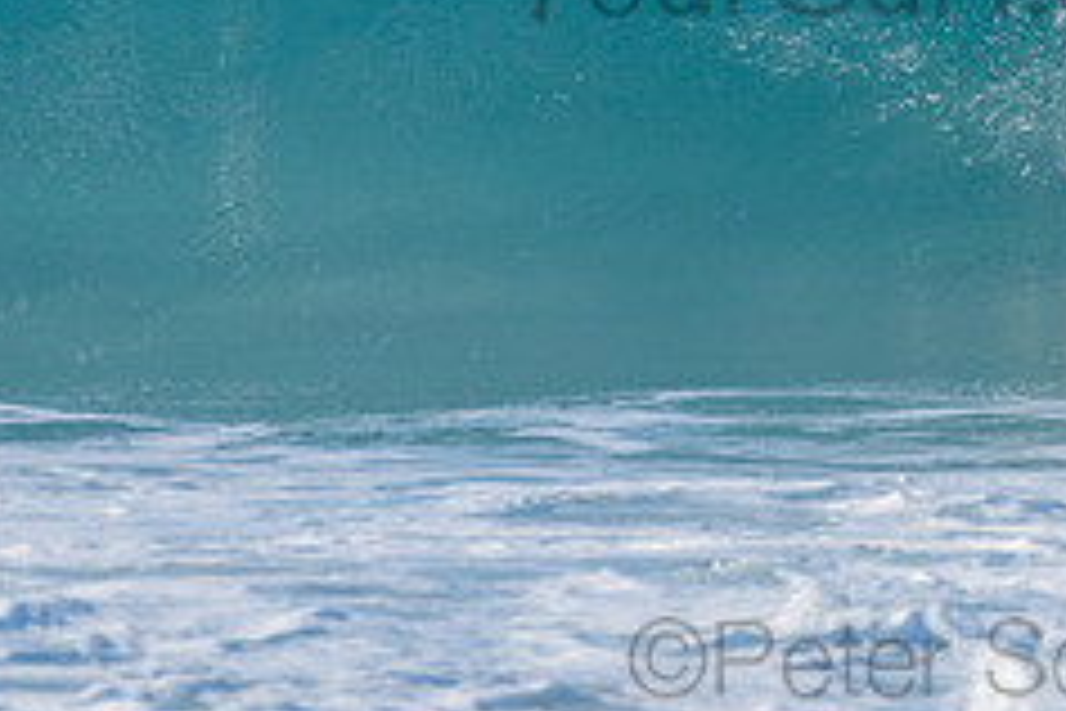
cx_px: 976
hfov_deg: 1.7
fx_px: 36212
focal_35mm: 1223
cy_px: -88
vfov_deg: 1.1
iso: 320
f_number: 5.6
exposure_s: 1/2000
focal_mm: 500
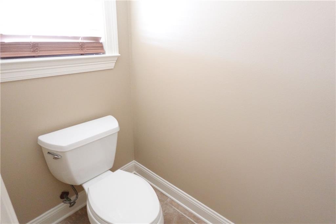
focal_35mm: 20
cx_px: 168
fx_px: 187
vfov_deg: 61.9
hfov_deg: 84.0
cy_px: 112
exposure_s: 1/100
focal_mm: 7.6
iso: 4000
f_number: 2
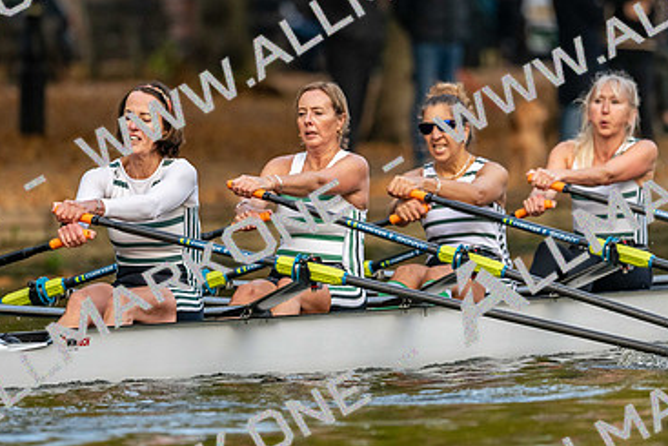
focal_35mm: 632
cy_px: 174
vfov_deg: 2.2
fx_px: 11731
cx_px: 300
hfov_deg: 3.3
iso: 2500
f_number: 4.5
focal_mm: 400
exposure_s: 1/2500
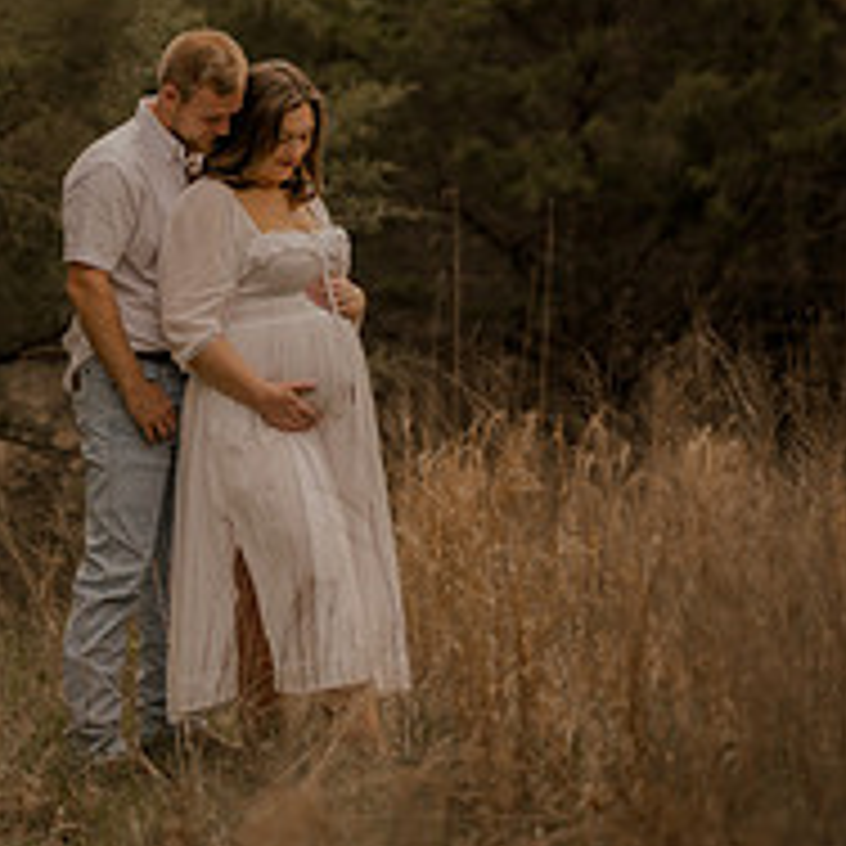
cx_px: 198
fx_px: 4783
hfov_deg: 10.1
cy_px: -50
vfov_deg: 10.0
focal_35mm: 173
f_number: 1.4
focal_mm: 85
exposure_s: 1/400
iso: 125
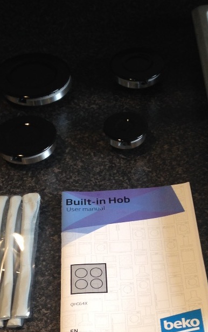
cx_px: 165
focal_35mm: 68
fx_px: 616
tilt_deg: -52.2
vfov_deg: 29.7
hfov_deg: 19.0
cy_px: 246
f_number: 2.4
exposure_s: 1/20
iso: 64
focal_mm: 4.12
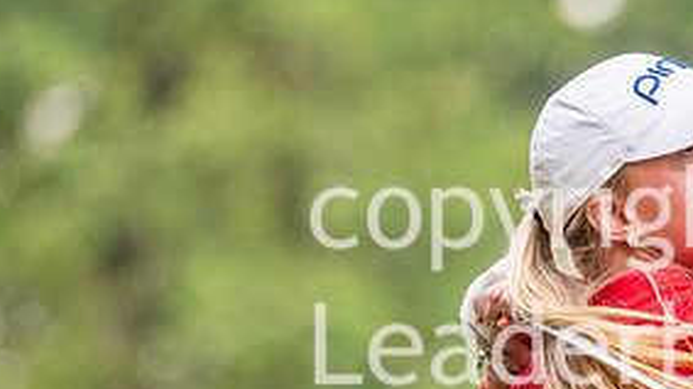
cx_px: 632
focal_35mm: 965
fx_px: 17727
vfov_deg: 1.3
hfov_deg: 2.2
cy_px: 367
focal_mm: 300
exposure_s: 1/1000
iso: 800
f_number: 4
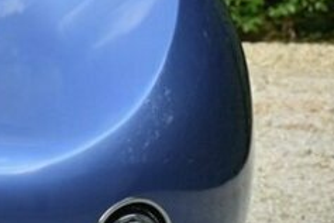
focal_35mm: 228
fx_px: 2115
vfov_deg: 6.0
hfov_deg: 8.5
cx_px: -366
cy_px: 107
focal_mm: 30
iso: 400
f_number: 4
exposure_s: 1/250
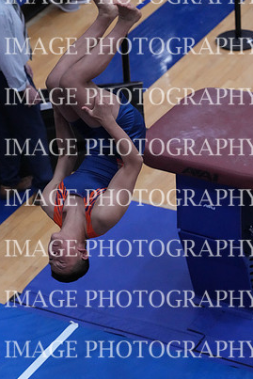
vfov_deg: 14.9
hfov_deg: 9.9
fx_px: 1453
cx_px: 79
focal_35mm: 138
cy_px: 223
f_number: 4
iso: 10000
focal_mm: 96
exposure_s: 1/1000
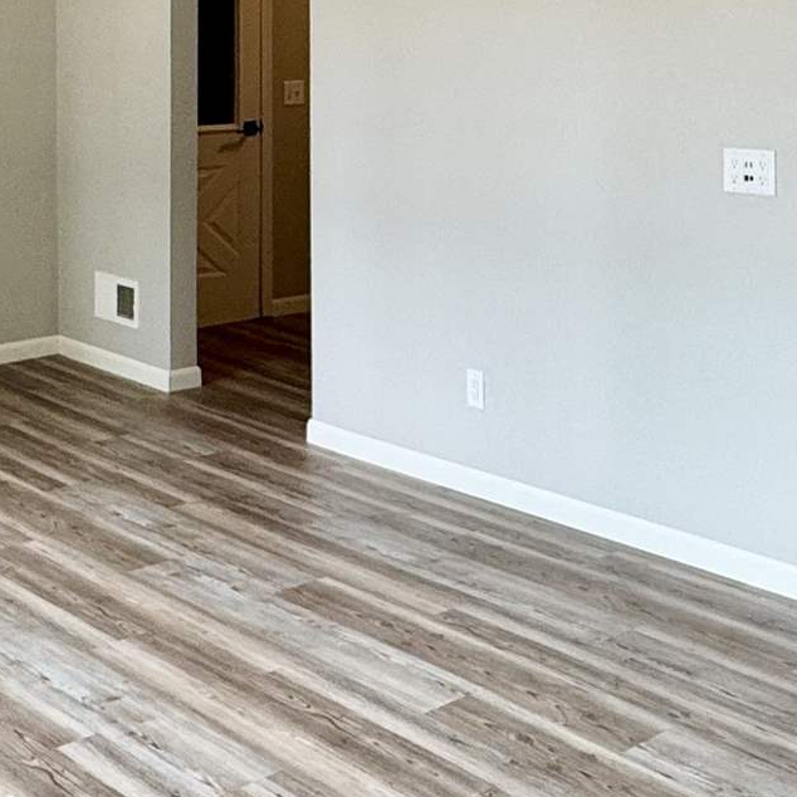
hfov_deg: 28.5
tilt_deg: -0.9
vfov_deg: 27.3
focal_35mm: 60
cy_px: 38
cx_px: 505
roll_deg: +0.5
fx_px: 1563
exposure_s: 1/120
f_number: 2.2
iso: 100
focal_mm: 2.22
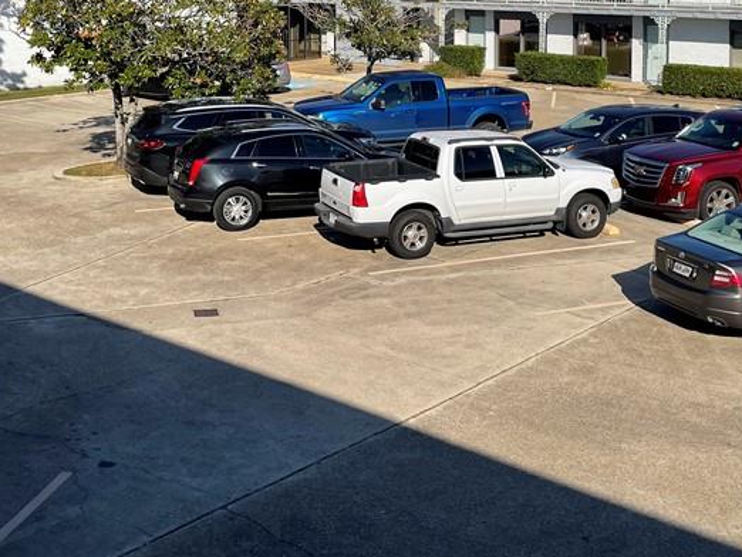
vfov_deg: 27.5
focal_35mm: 51
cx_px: 362
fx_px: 1094
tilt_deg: -5.4
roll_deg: -0.2
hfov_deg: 37.5
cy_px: 55
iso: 32
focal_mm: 4.2
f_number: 1.6
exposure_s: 1/4651
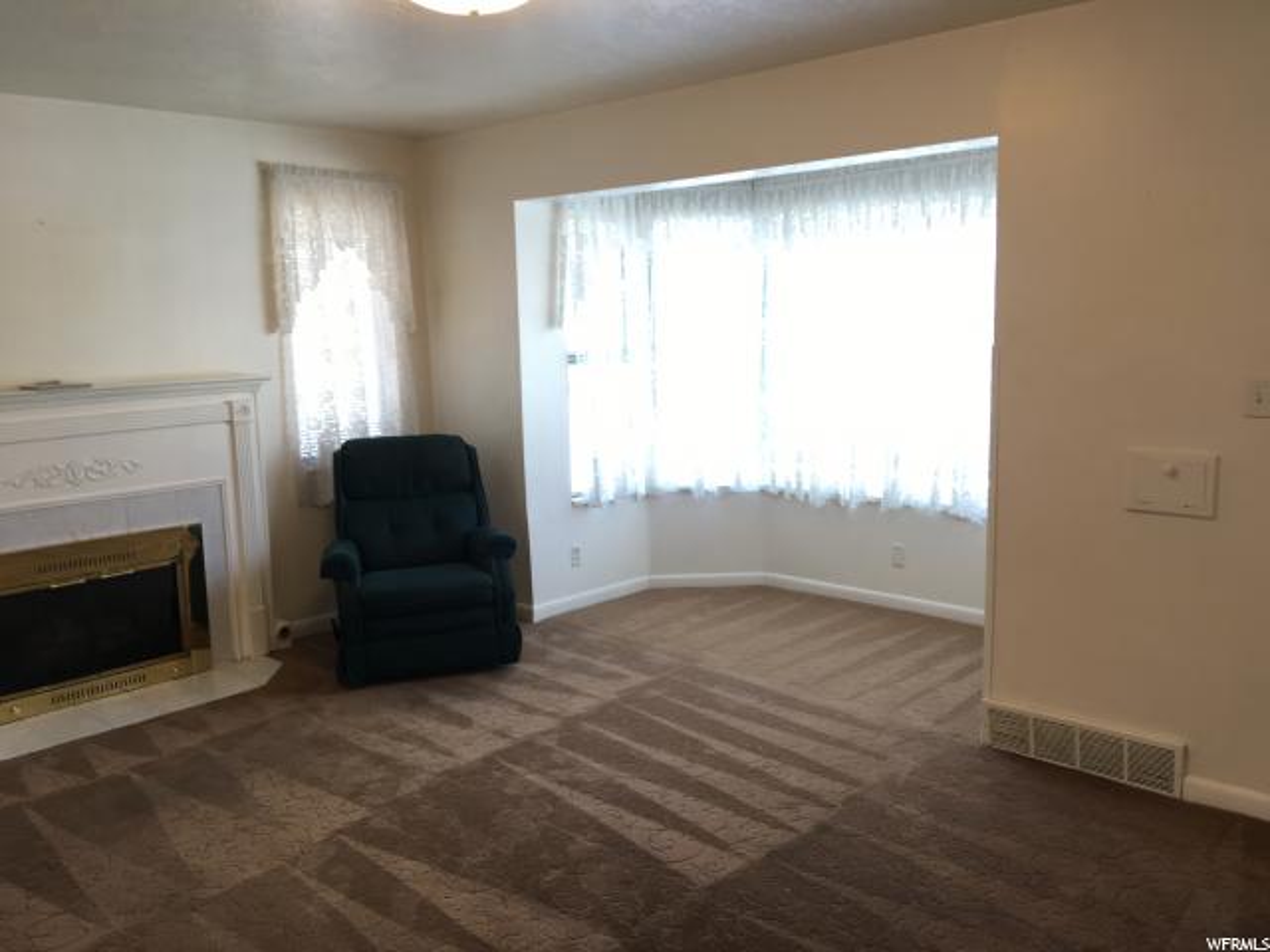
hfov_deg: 61.7
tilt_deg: -8.0
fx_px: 1064
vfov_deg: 48.2
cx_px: 635
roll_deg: +0.4
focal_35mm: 29
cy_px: 476
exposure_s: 1/30
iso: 40
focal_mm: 4.15
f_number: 2.2
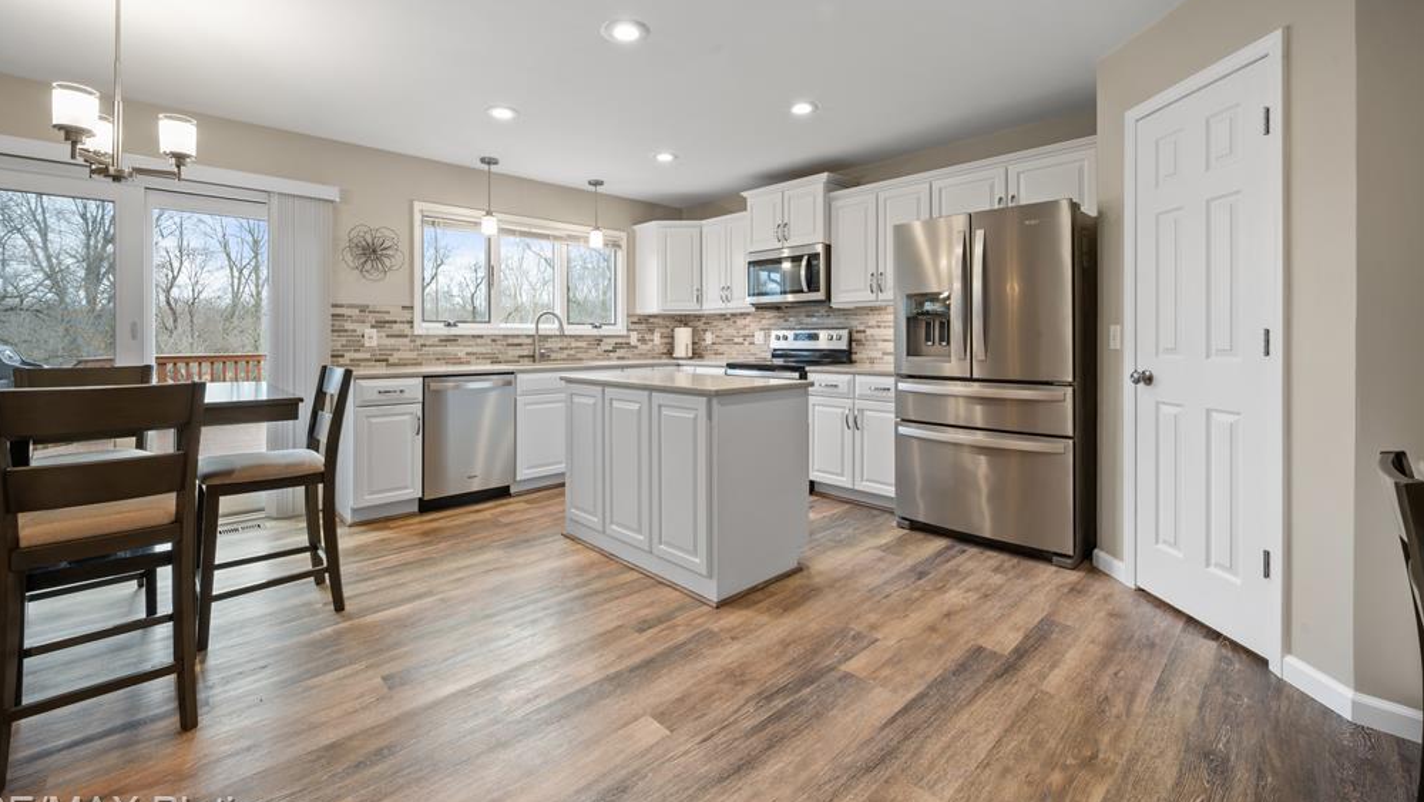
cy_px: 358
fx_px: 567
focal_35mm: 15
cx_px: 698
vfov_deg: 70.4
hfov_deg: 103.0
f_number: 11
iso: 100
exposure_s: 1
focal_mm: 14
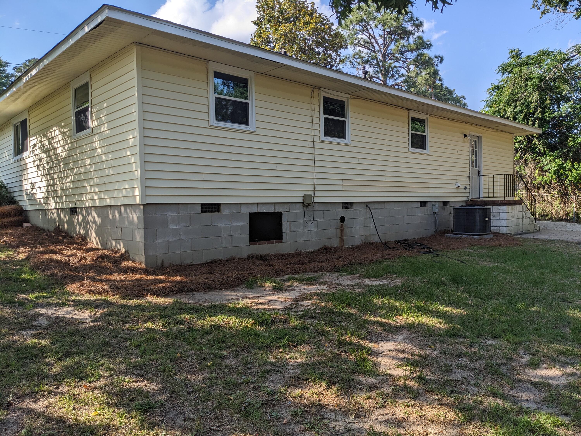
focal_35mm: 27
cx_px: 290
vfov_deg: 51.4
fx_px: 453
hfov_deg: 65.3
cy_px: 218
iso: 32
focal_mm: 4.38
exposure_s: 1/1560
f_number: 1.73
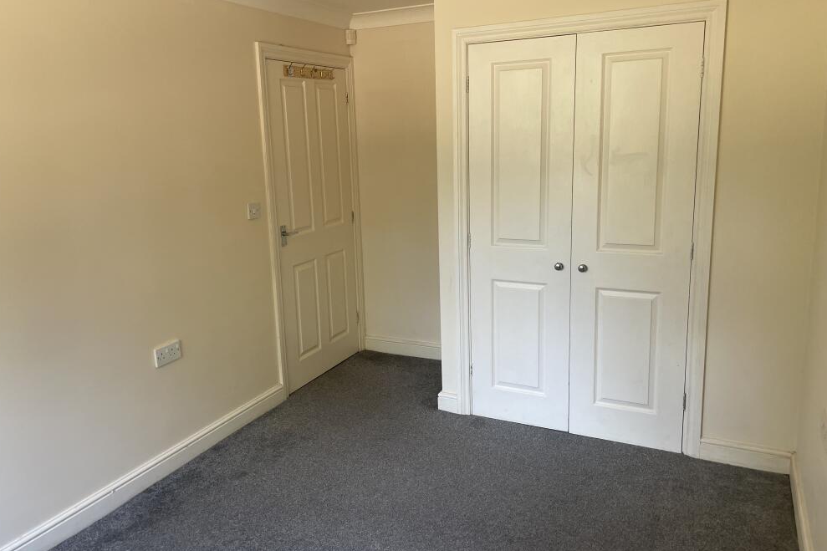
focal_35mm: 28
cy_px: 266
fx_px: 643
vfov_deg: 46.4
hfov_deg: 65.5
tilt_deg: -11.0
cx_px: 402
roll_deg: +1.6
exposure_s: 1/105
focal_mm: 4.2
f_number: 1.6
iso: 125
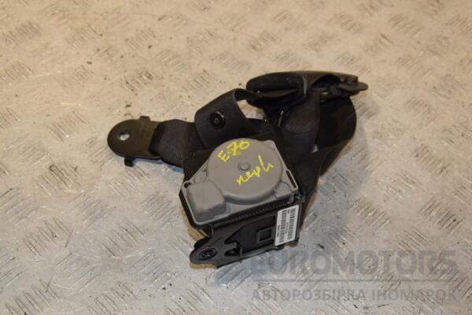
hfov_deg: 33.4
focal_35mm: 60
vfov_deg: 22.6
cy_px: 158
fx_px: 787
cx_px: 236
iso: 800
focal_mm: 40
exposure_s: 1/200
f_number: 7.1
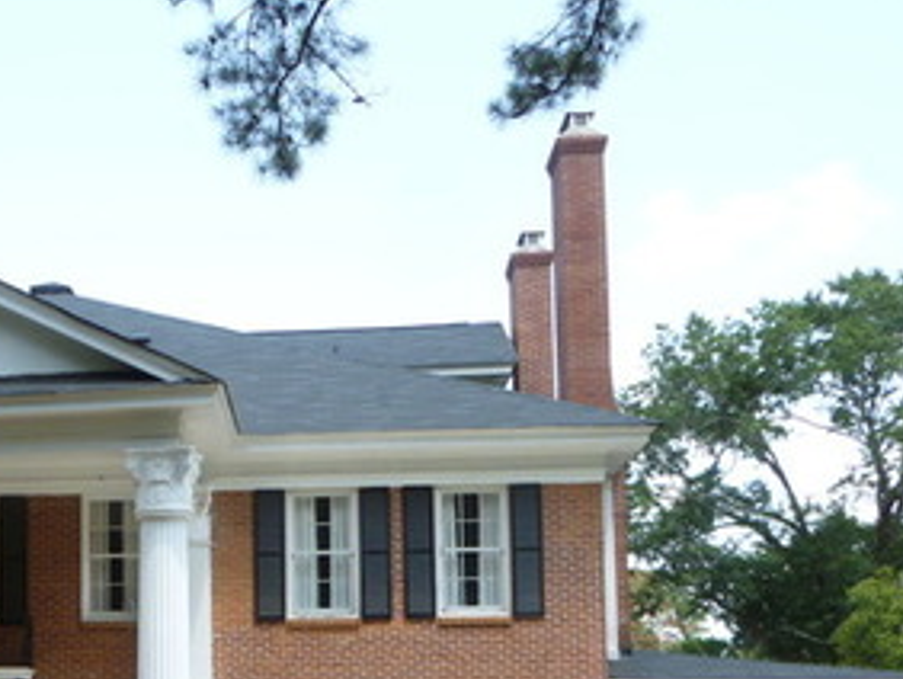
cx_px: 42
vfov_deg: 21.2
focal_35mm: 68
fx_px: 1775
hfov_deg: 27.2
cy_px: 602
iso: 100
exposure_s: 1/320
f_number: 3.5
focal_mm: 5.7
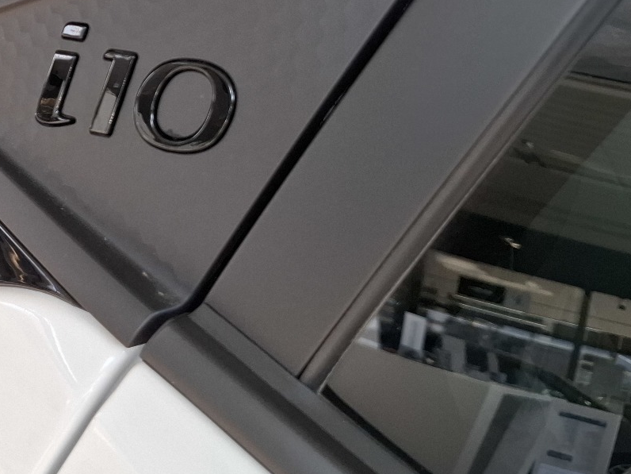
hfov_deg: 35.0
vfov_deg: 27.2
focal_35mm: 52
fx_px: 948
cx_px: 82
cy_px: 62
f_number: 1.8
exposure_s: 1/122
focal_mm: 5.54
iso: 50
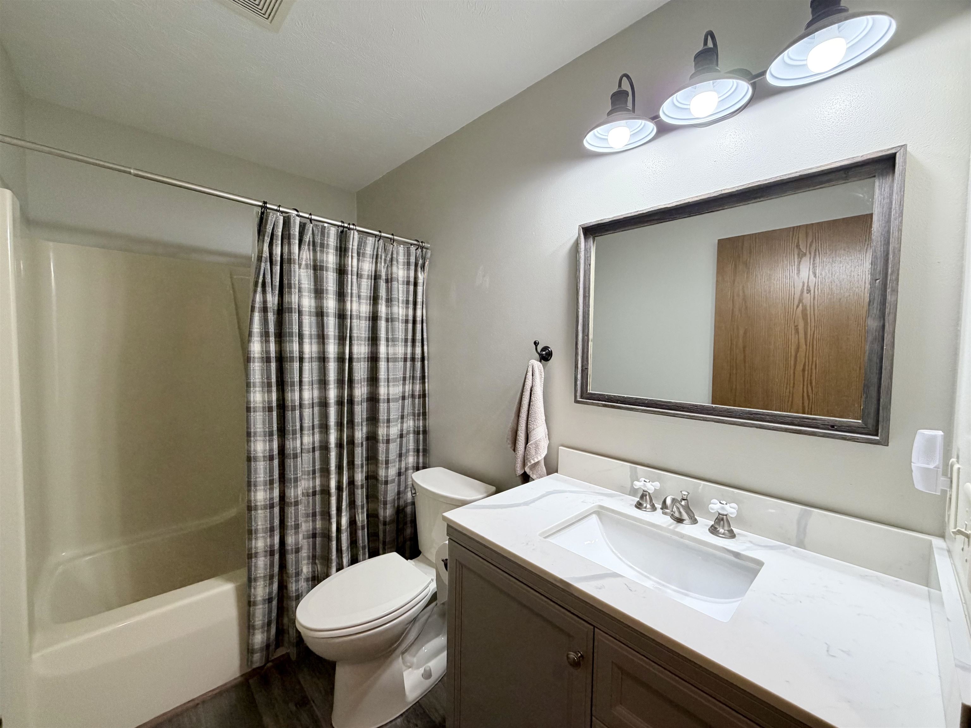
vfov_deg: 85.7
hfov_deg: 102.1
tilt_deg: -2.9
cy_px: 364
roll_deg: -0.9
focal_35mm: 14
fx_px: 393
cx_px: 486
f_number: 2.2
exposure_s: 1/120
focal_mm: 2.22
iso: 200
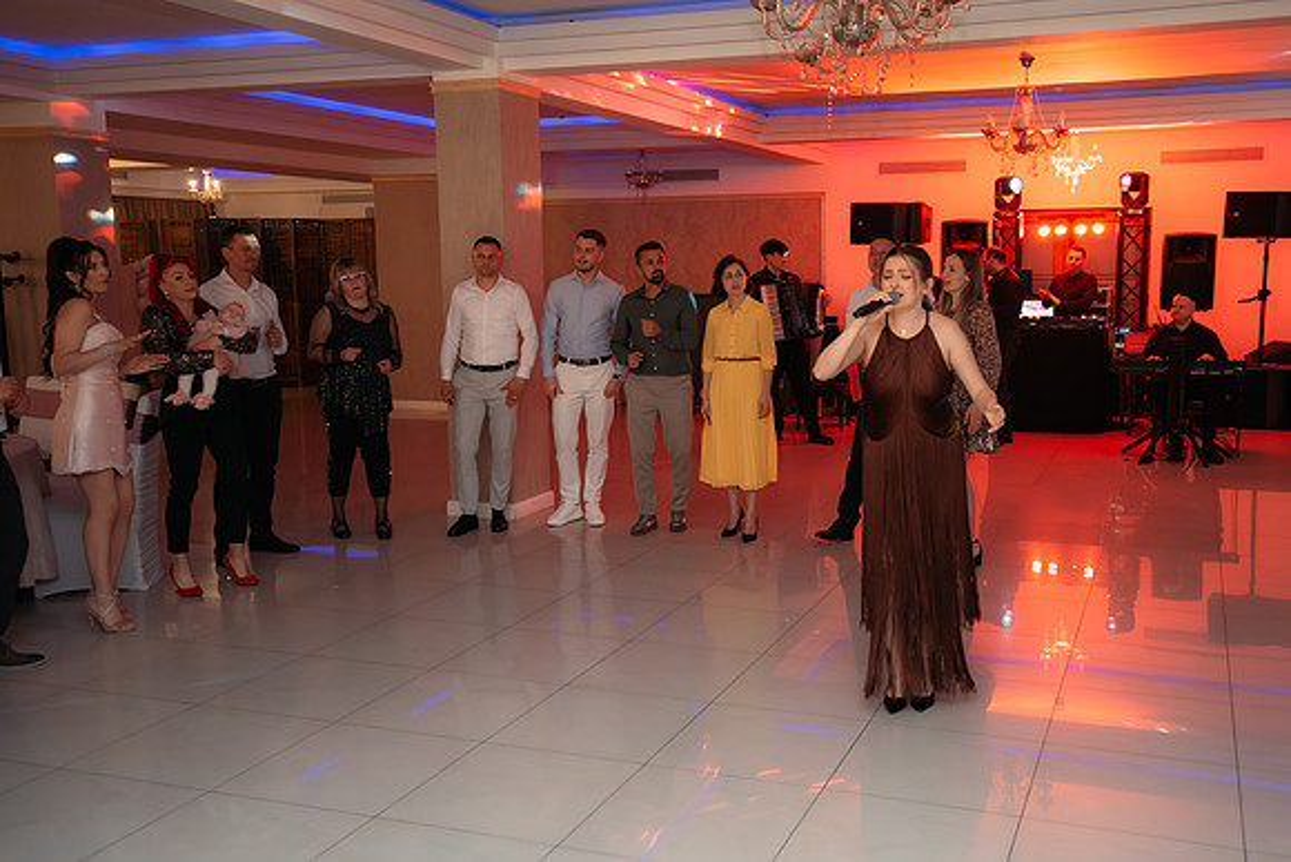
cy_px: 436
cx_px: 748
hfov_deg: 53.1
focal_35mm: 36
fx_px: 1284
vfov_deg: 37.1
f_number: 2.8
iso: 1600
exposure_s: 1/200
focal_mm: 30
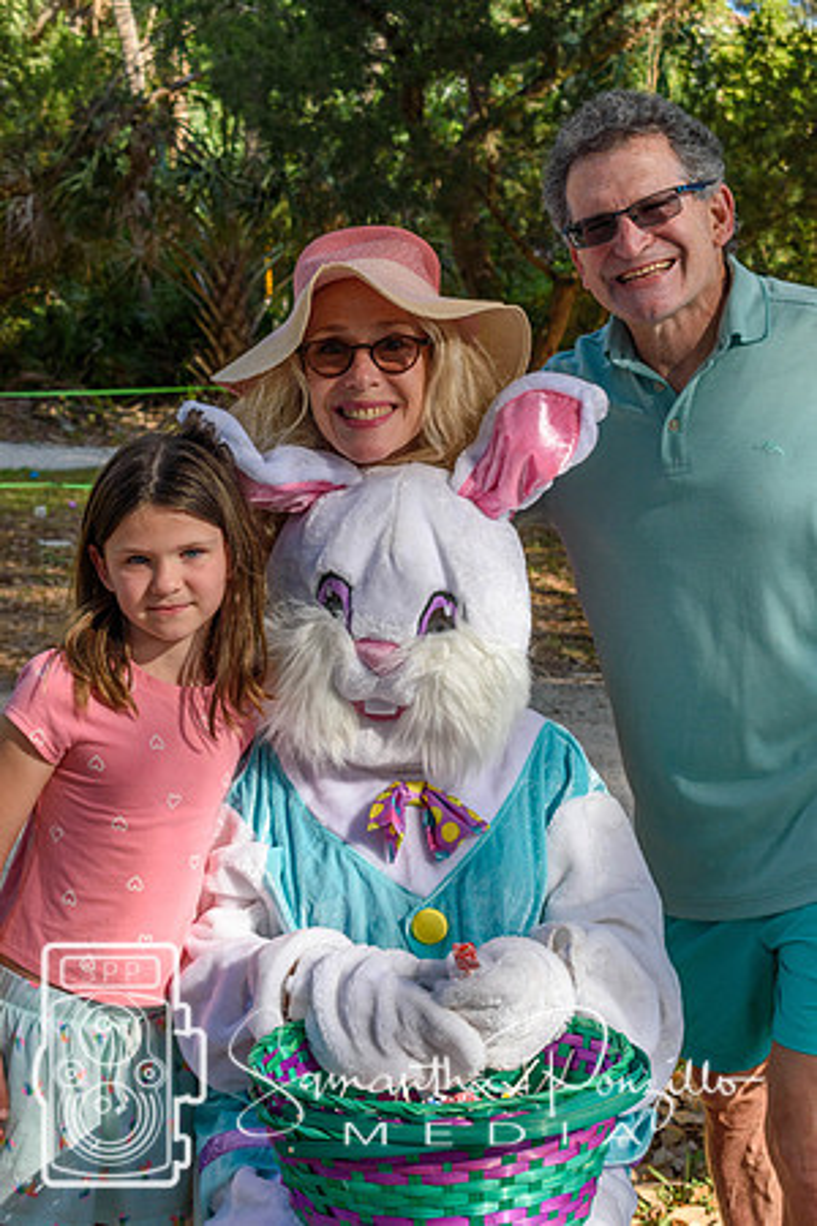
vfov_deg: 28.1
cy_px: 613
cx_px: 408
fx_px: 2451
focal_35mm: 72
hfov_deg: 18.9
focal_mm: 48
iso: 200
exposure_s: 1/320
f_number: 9
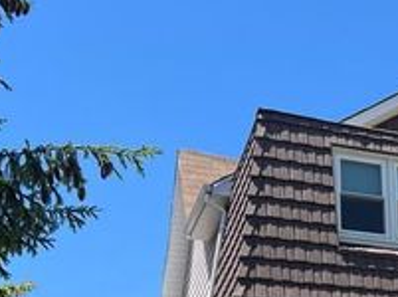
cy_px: 373
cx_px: 477
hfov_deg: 23.2
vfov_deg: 18.0
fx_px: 884
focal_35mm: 77
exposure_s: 1/2457
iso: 50
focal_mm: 5.7
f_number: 1.5
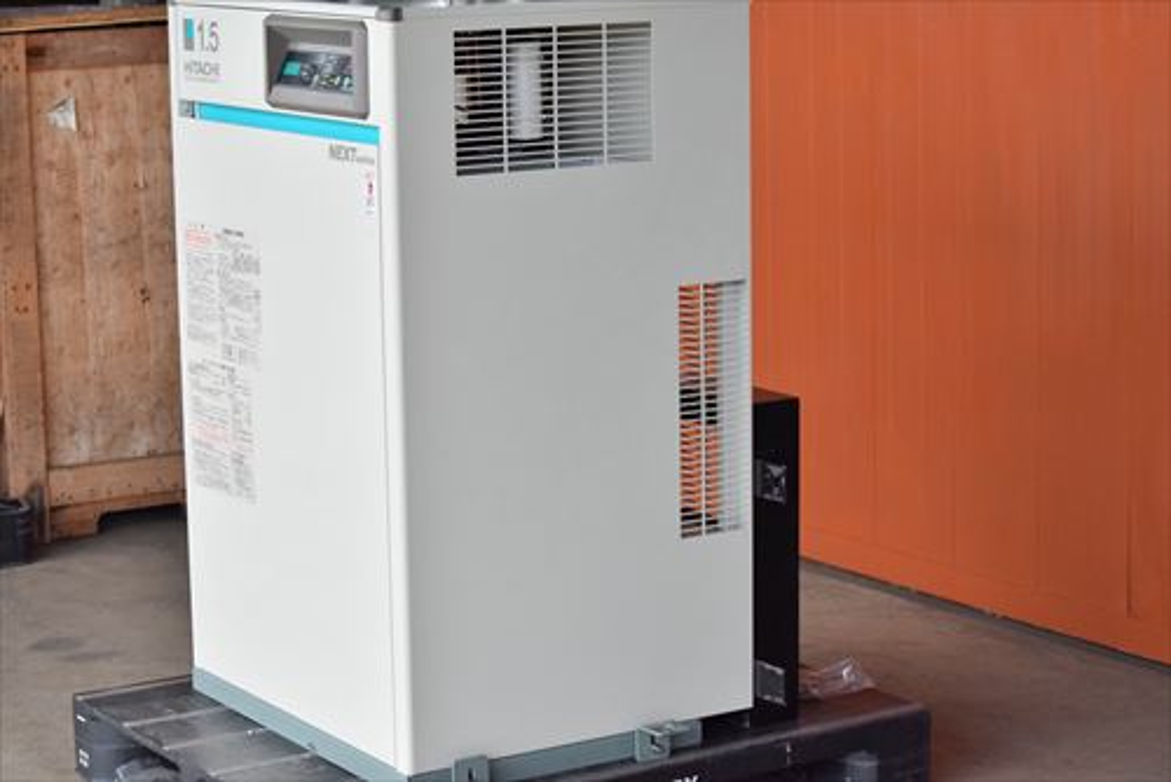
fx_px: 2685
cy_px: 391
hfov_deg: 24.6
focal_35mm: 82
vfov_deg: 16.6
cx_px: 586
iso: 1250
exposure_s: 1/250
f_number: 6.3
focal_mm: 55
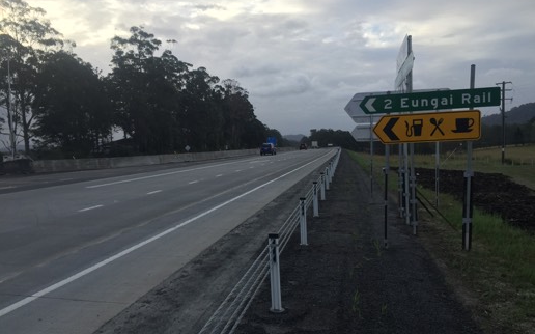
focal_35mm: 31
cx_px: 268
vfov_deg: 40.5
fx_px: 452
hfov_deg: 61.3
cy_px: 188
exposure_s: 1/989
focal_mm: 4.15
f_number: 2.2
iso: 32
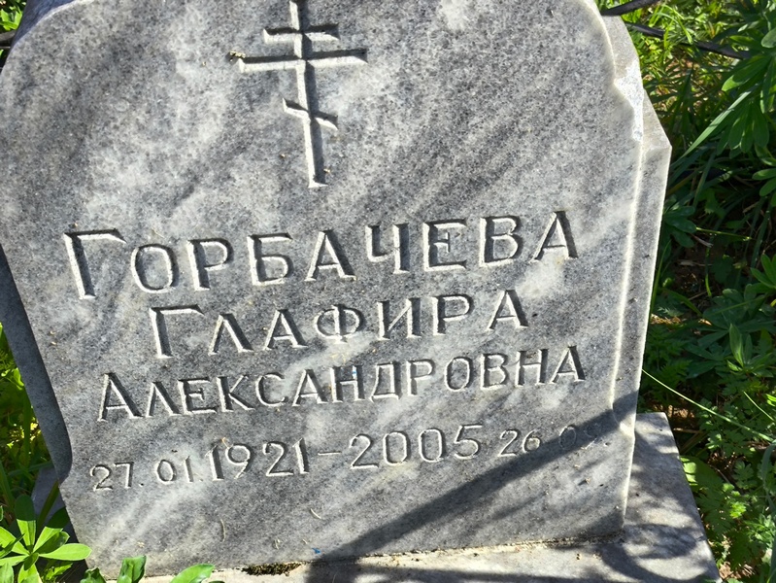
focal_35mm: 50
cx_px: 388
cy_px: 292
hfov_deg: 38.2
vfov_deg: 29.1
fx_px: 1121
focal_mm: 4.71
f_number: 1.7
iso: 50
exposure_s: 1/499
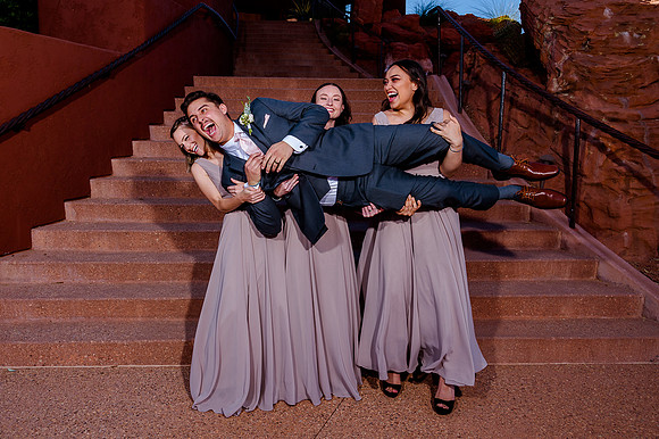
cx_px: 284
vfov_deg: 43.2
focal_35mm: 30
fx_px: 551
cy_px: 176
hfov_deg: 61.5
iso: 125
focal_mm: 24
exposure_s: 1/200
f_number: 8
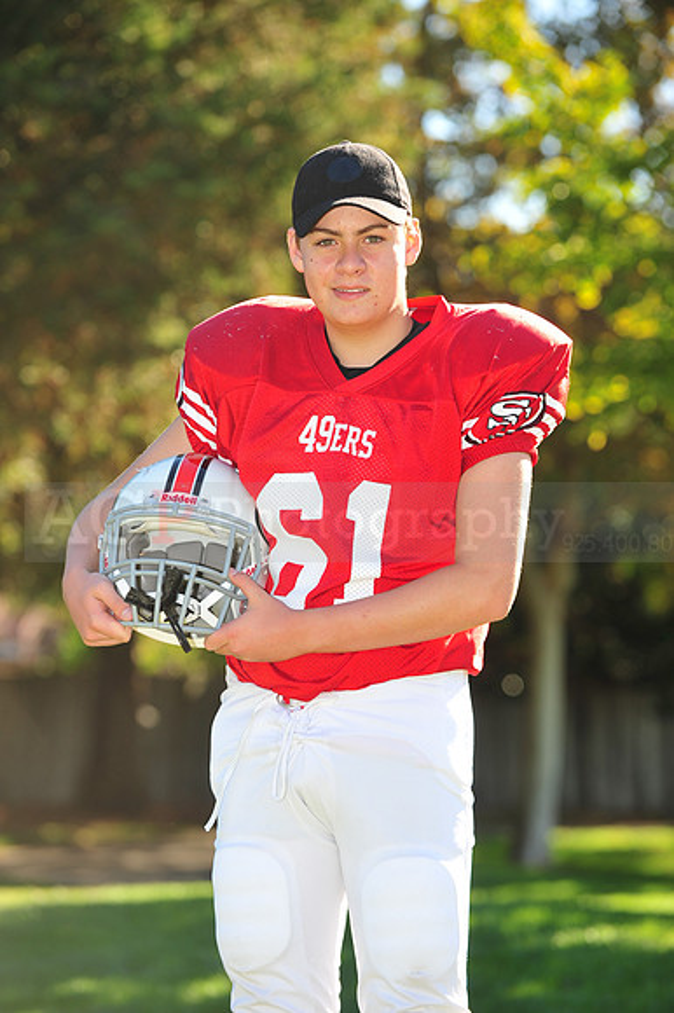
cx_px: 337
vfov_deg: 13.7
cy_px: 506
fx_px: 4217
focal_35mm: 150
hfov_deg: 9.1
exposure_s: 1/320
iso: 200
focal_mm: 150
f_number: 4.5
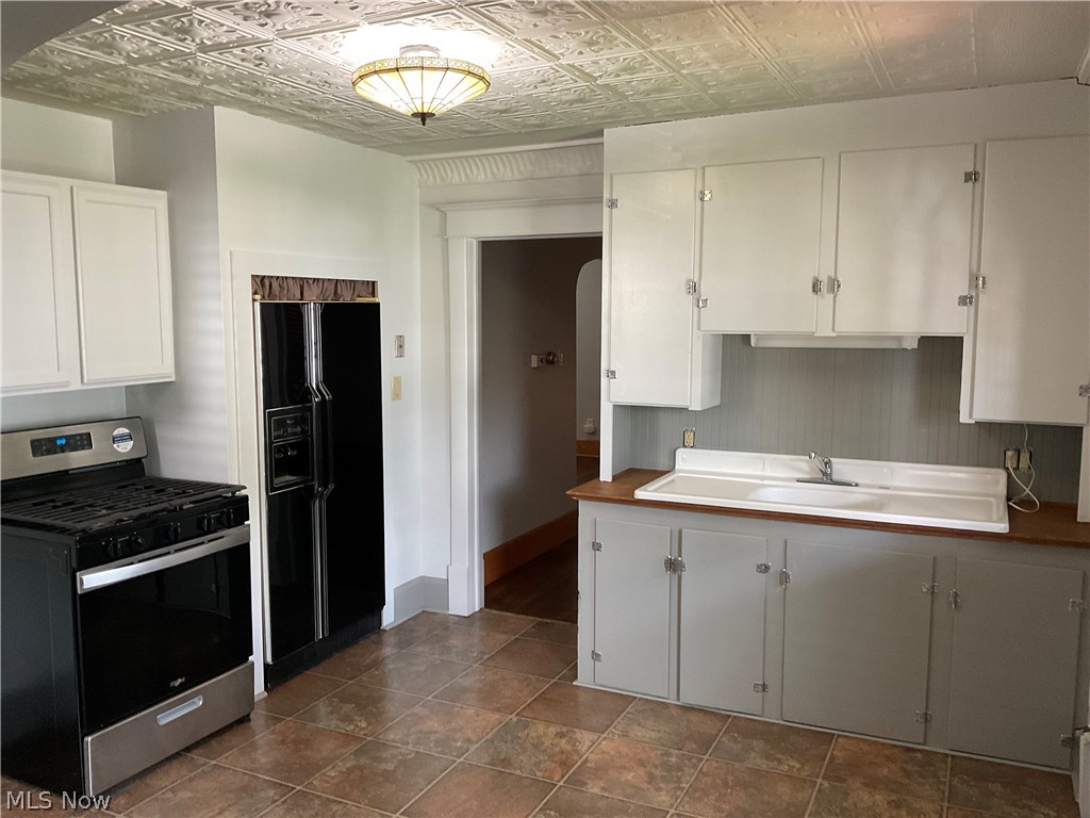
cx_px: 545
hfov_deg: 61.7
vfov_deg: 48.2
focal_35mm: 29
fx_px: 913
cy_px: 409
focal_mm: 3
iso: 200
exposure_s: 1/60
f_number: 1.8
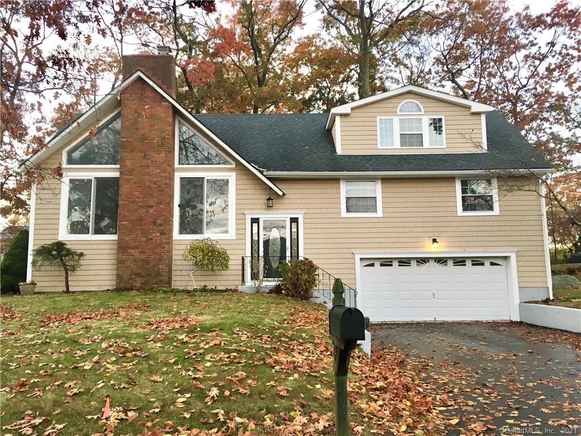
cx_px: 290
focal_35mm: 29
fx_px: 487
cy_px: 218
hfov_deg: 61.7
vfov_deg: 48.2
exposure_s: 1/30
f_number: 2.2
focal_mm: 4.15
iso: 50
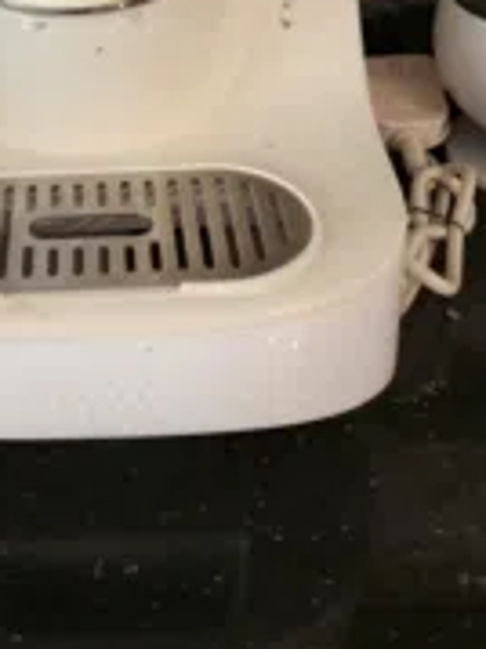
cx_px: 44
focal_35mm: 56
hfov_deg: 25.2
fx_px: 1050
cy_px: 149
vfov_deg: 33.6
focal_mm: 4.69
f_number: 1.79
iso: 2430
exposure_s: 1/33.3
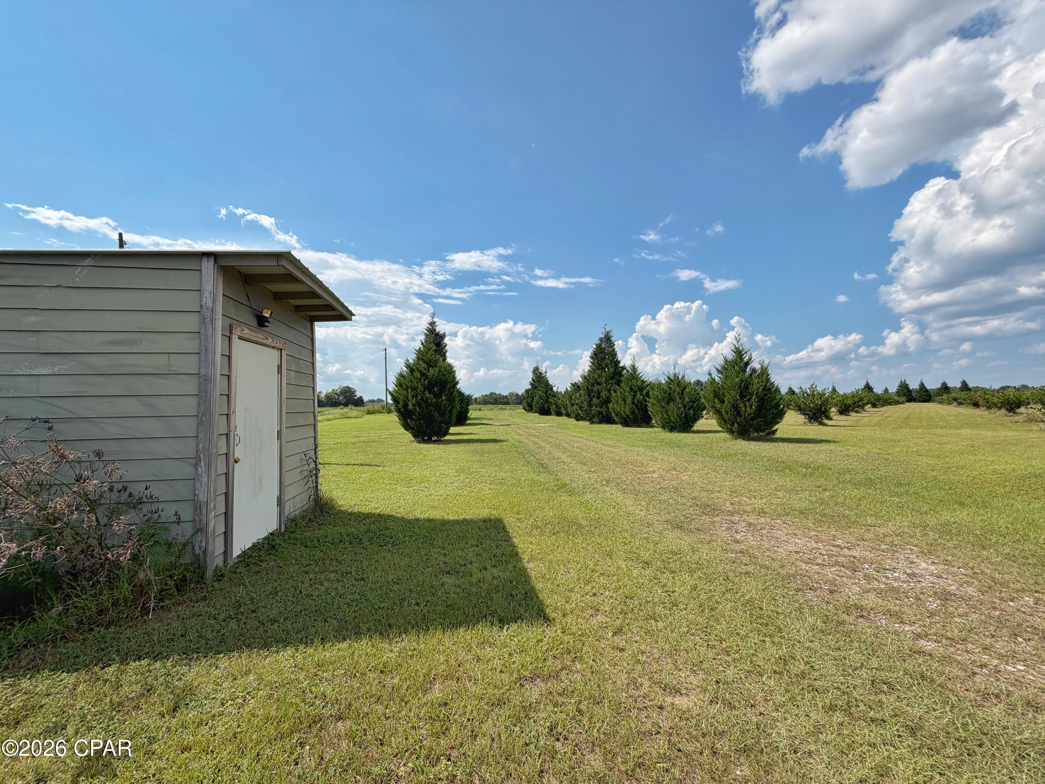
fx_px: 423
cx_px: 522
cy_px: 392
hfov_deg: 102.1
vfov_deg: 85.7
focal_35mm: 14
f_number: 2.2
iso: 20
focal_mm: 2.22
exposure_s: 1/1125
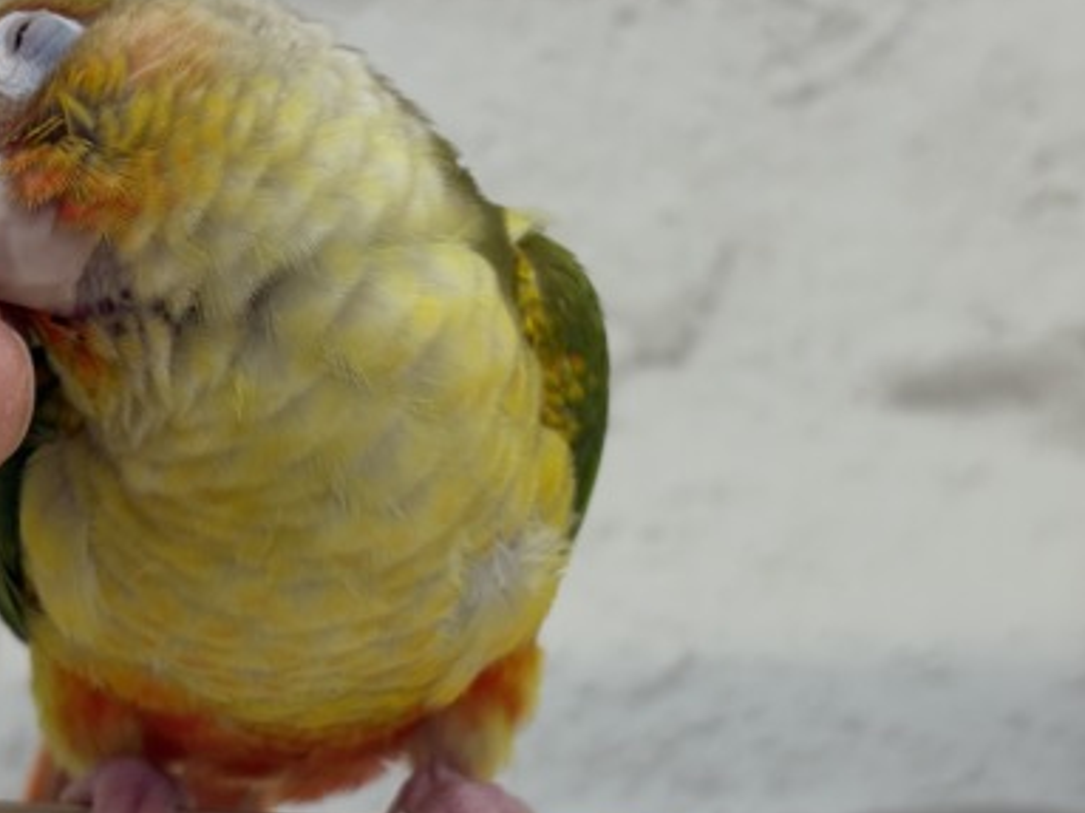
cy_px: 433
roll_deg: +1.4
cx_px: 368
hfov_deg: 22.4
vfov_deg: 17.0
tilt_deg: -5.1
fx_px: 2726
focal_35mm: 87
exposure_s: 1/100
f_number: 1.6
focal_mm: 5.96
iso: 80
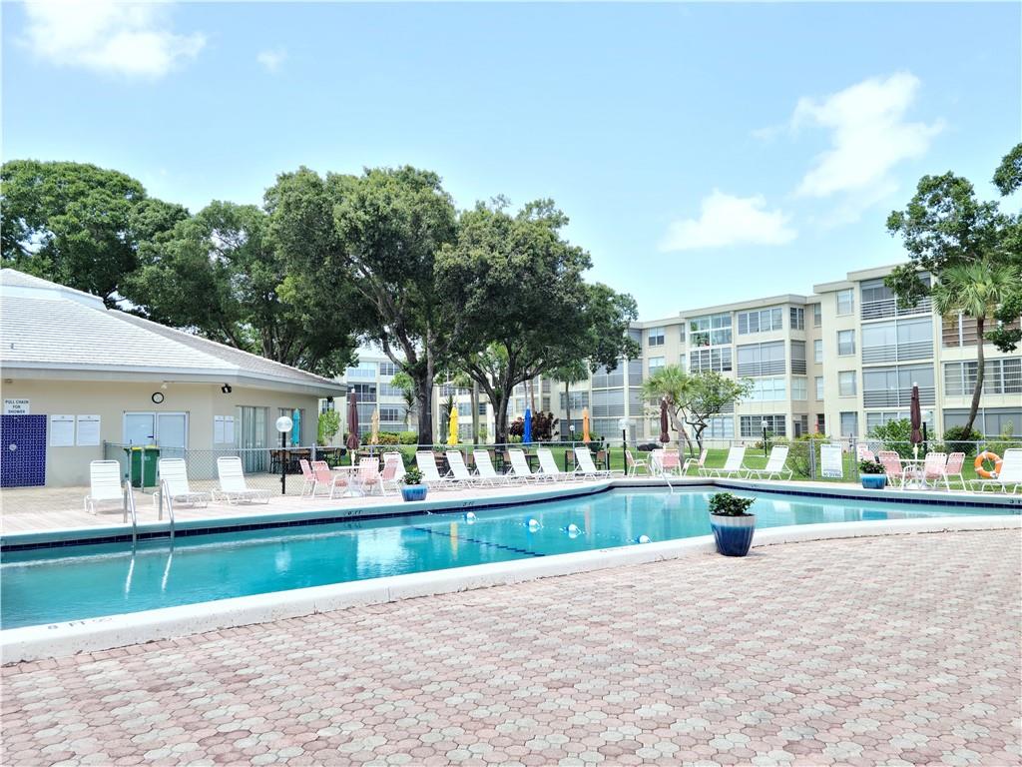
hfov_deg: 63.4
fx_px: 827
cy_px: 384
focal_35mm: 28
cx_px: 511
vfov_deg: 49.7
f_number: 2
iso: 25
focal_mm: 5.9
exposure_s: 1/146
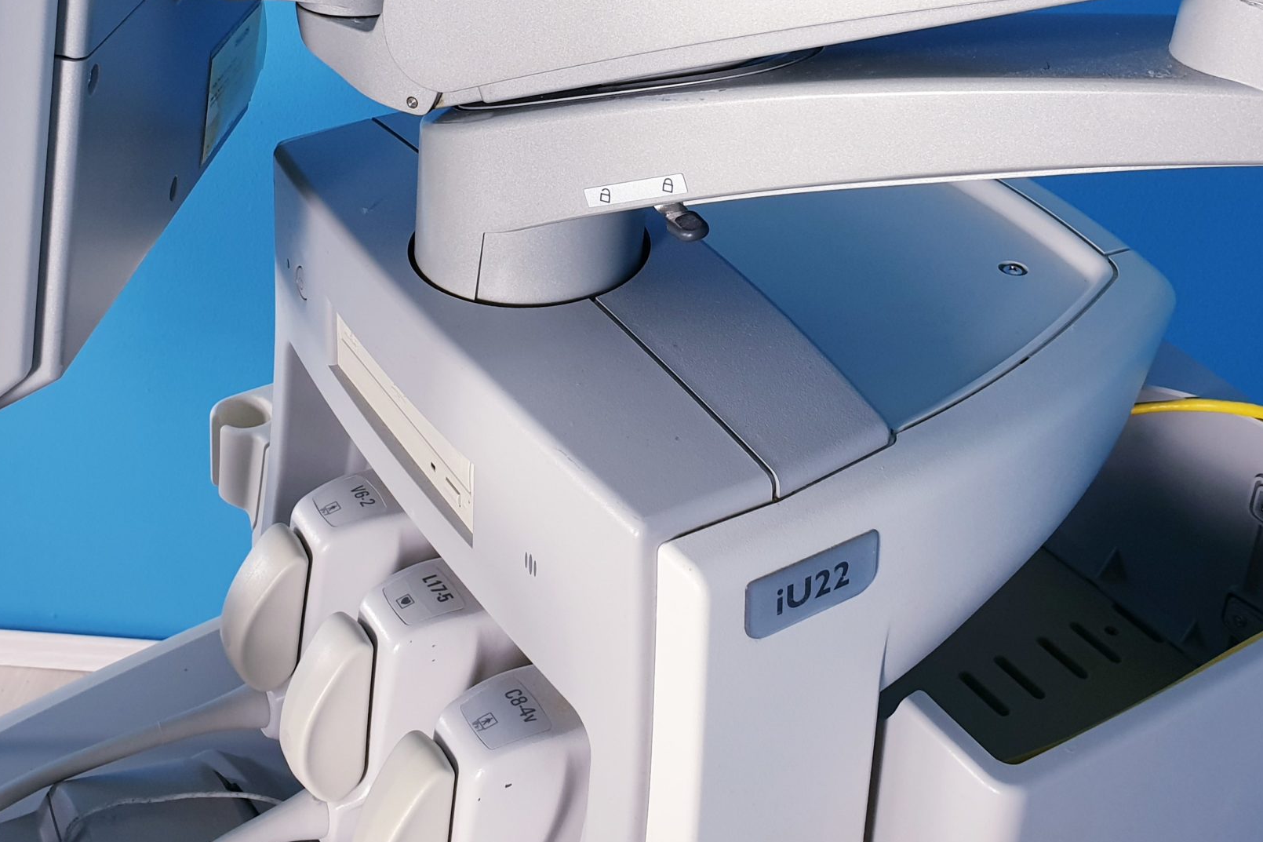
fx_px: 1508
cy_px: 107
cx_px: 557
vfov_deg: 30.0
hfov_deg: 45.4
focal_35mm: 43
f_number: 2.4
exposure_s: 1/50
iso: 125
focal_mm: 4.3
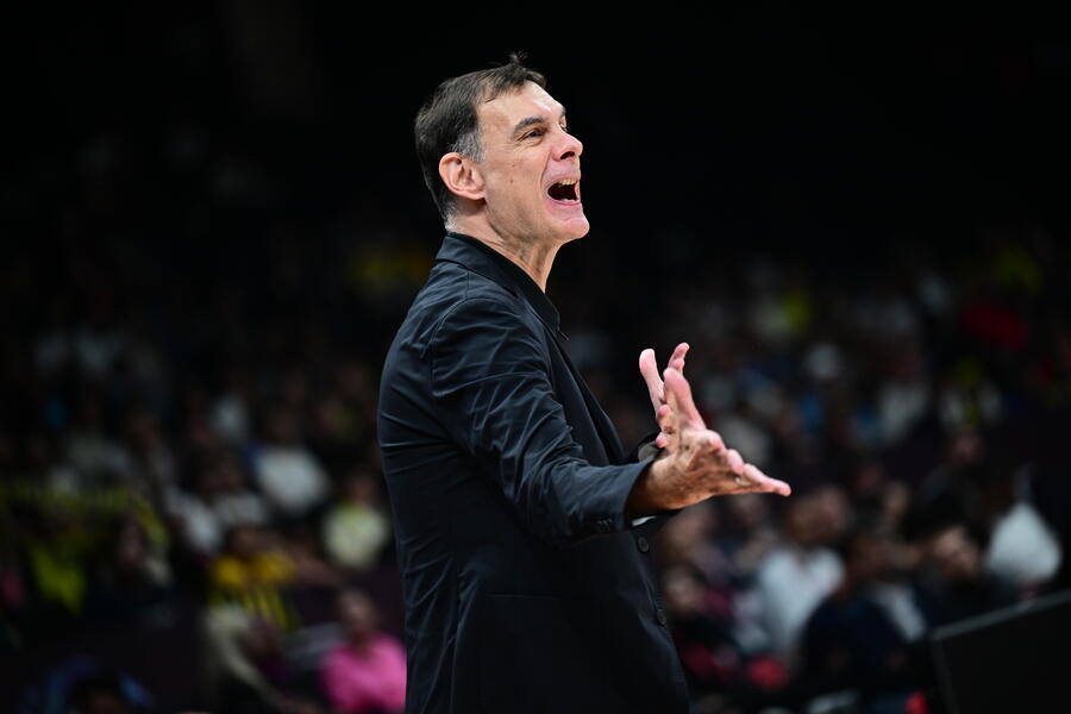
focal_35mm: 170
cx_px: 536
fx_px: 5057
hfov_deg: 12.1
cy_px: 357
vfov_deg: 8.1
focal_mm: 170
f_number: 2.8
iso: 2000
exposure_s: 1/500
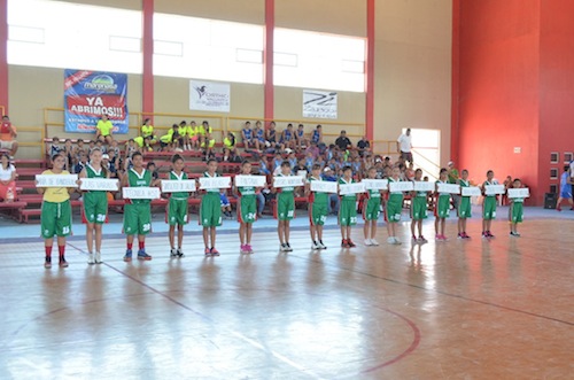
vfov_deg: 34.1
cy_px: 190
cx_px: 287
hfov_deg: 49.6
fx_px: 620
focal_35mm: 39
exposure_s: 1/50
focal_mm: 26
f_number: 5.6
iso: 1000
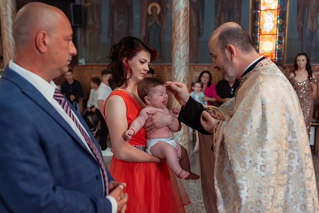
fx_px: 318
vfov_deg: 37.0
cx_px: 160
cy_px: 106
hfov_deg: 53.2
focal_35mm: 36
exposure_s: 1/200
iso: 1600
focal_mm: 35
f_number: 2.8
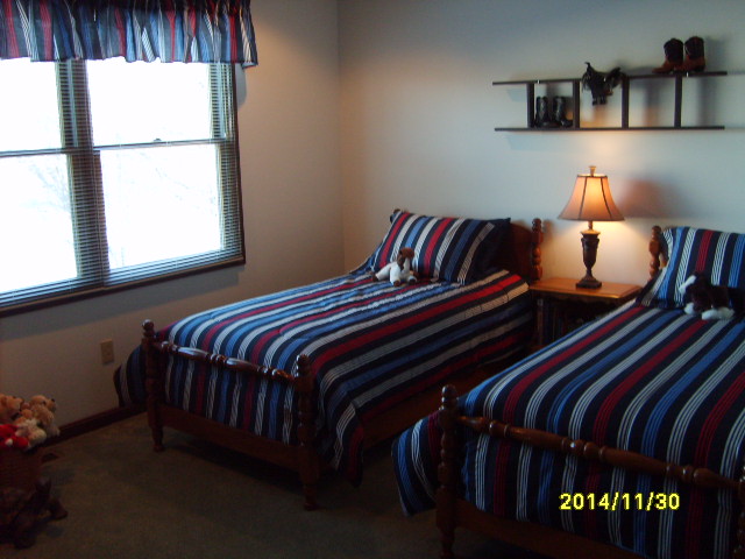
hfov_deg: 52.6
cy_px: 280
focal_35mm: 35
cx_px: 372
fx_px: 753
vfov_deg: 40.7
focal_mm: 5.8
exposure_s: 1/30
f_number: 2.8
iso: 120
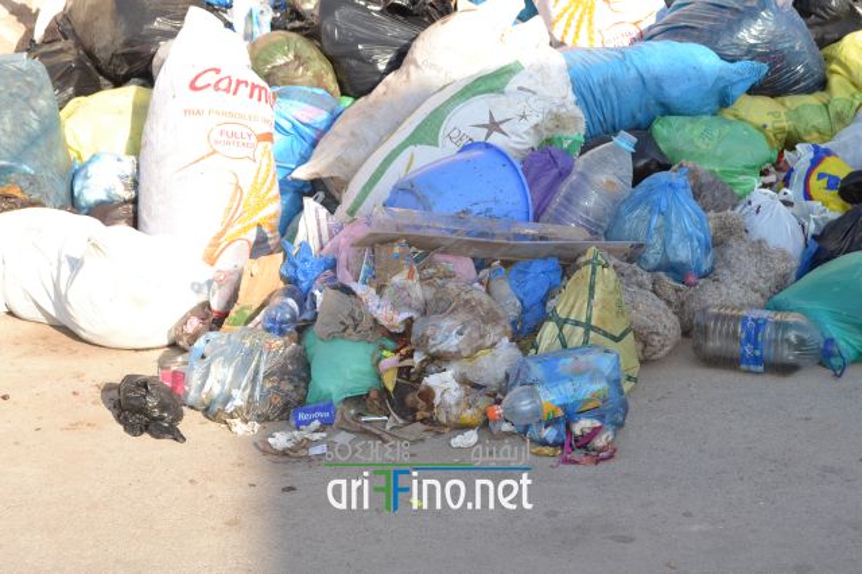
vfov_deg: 16.5
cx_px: 431
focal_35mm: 82
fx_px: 1974
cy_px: 287
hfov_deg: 24.6
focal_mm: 55
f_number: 8
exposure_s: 1/200
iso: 100
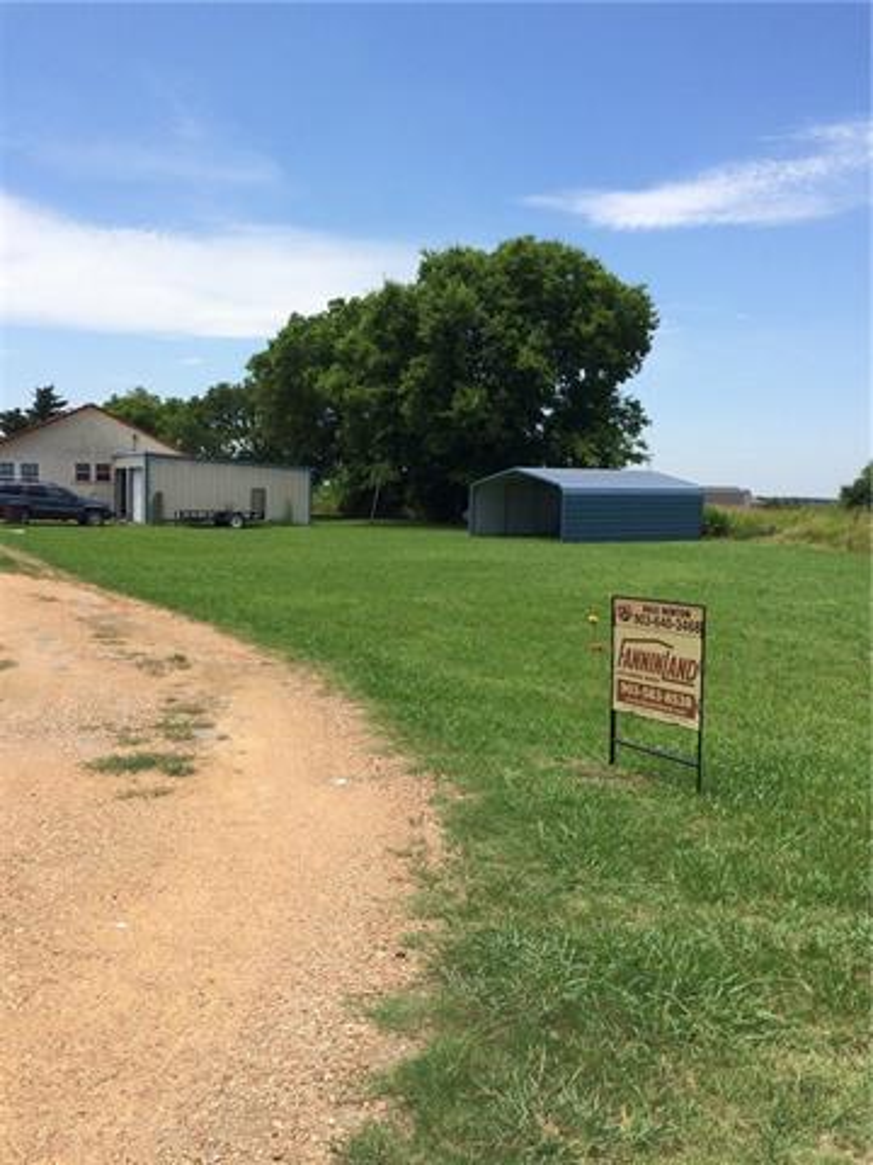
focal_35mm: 29
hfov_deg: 48.2
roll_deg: +0.5
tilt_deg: -5.8
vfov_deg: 61.7
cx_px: 436
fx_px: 975
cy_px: 582
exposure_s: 1/1953
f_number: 2.2
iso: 32
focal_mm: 4.15
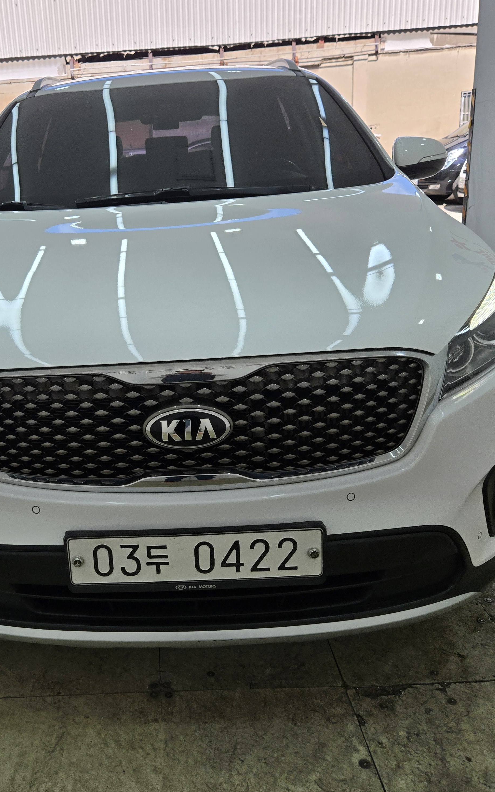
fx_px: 712
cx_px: 143
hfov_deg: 37.7
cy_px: 400
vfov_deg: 58.1
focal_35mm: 33
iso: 80
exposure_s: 1/2921
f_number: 1.8
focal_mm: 5.4
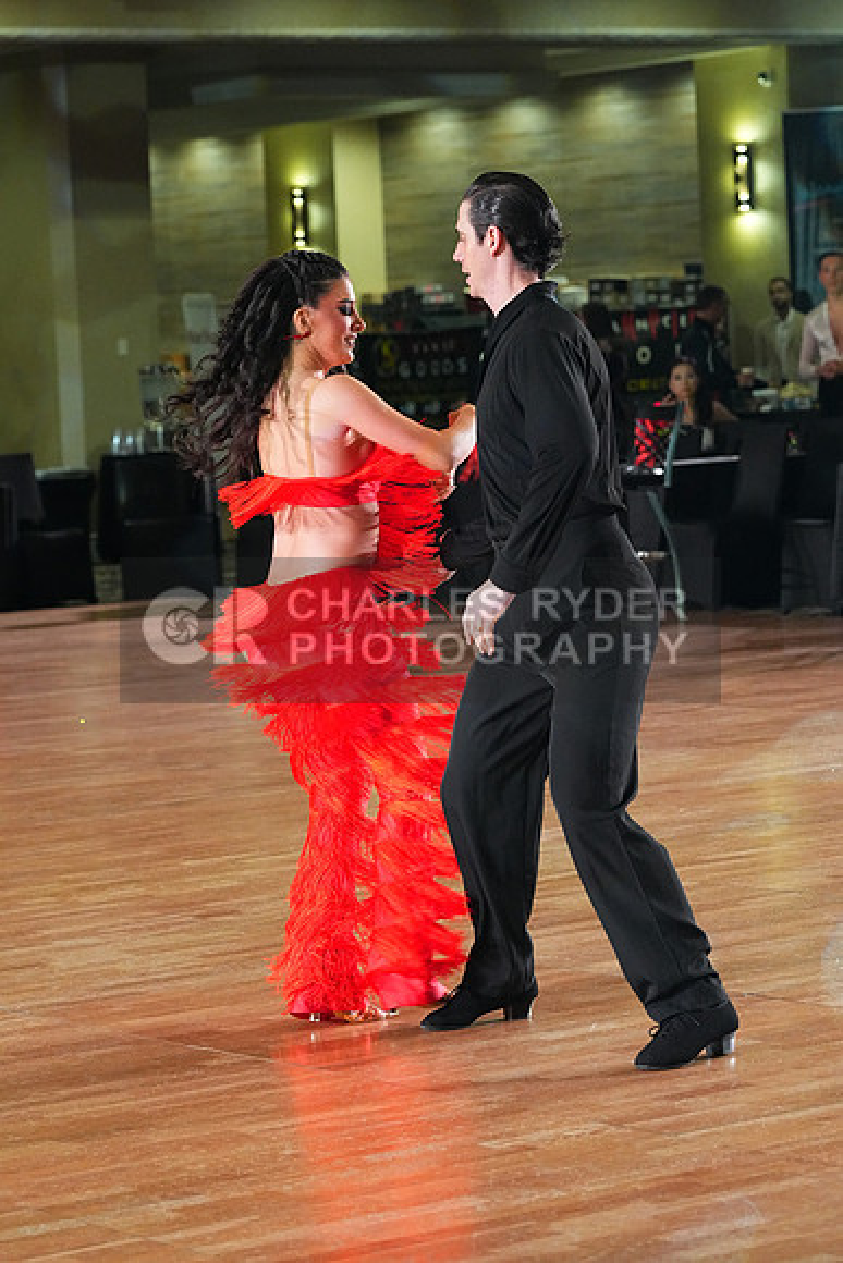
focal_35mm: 120
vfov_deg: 17.1
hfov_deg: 11.4
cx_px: 422
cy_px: 632
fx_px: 4212
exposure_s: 1/400
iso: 8000
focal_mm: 120
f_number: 5.6
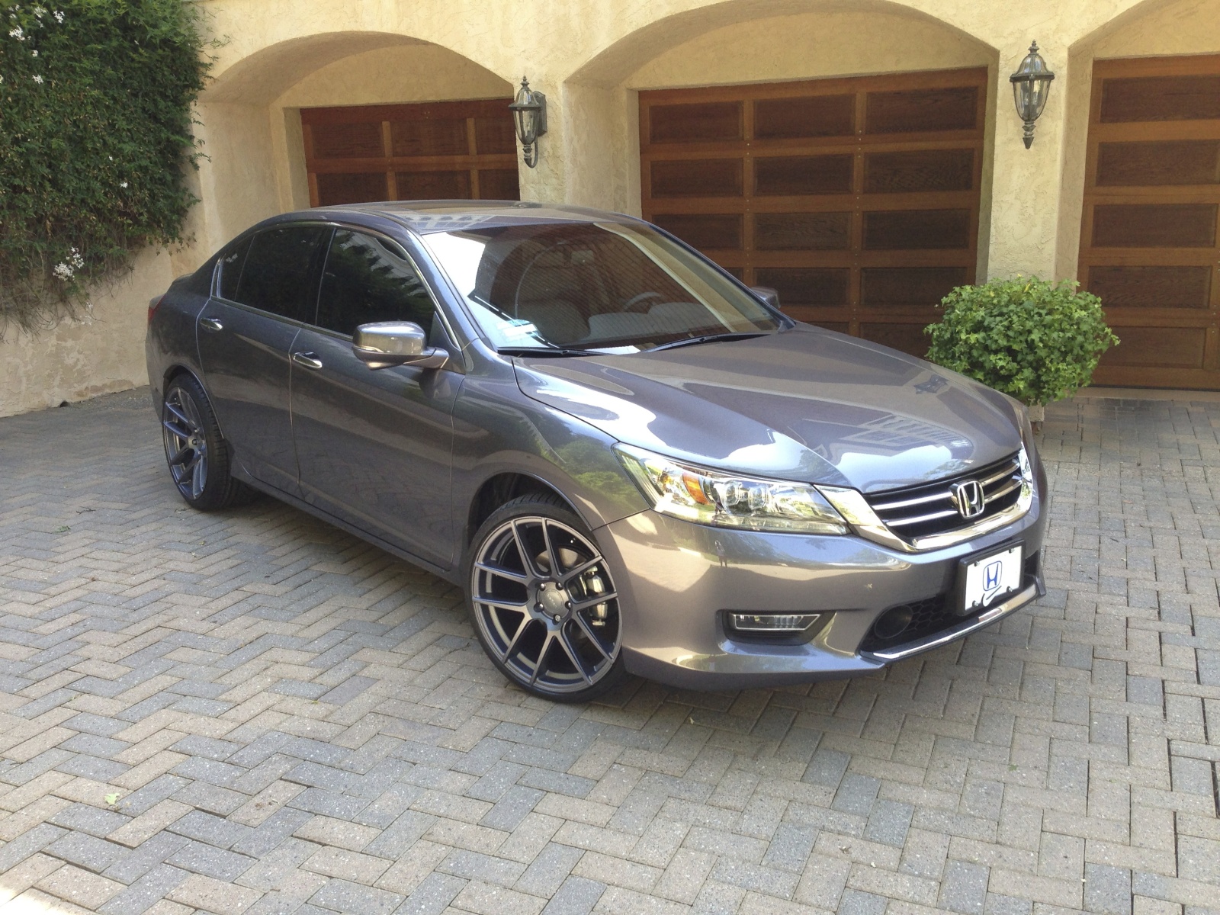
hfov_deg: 55.4
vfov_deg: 42.9
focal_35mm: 33
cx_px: 610
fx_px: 1163
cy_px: 458
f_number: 2.4
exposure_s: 1/120
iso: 80
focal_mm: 4.13
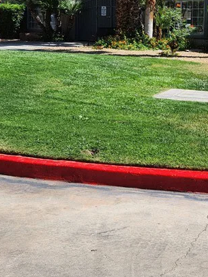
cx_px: 168
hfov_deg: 24.8
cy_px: 50
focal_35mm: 58
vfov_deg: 32.2
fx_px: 464
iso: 20
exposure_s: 1/1584
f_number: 1.8
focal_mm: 5.4
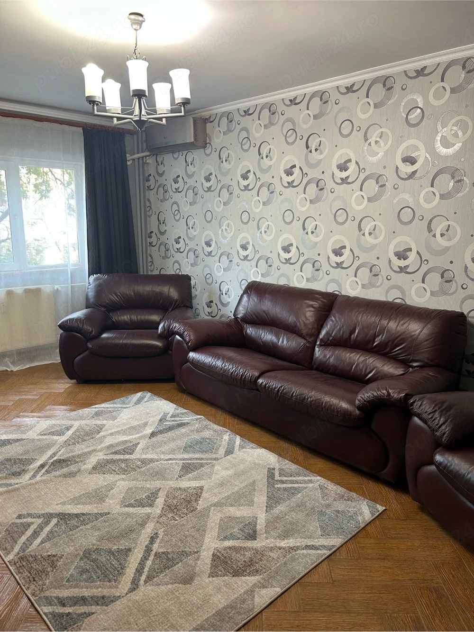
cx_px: 237
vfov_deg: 67.3
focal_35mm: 26
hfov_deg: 53.0
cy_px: 316
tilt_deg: -11.0
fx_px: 475
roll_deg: -0.7
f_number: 1.5
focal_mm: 5.7
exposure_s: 1/50
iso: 100
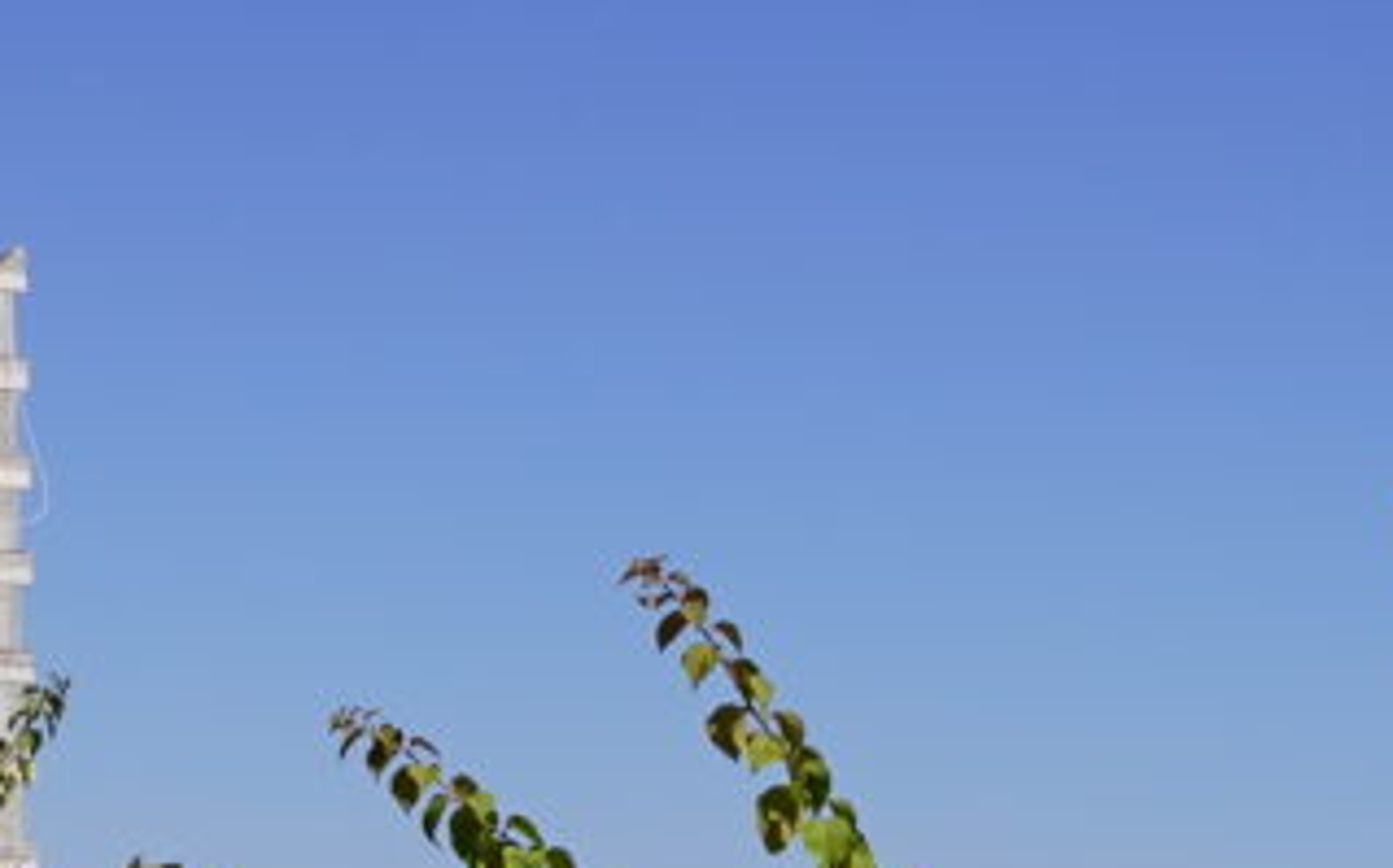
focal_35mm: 131
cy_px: 1747
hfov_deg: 15.8
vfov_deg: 9.3
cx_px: 175
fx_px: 4971
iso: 100
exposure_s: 1/250
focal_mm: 20
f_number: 10
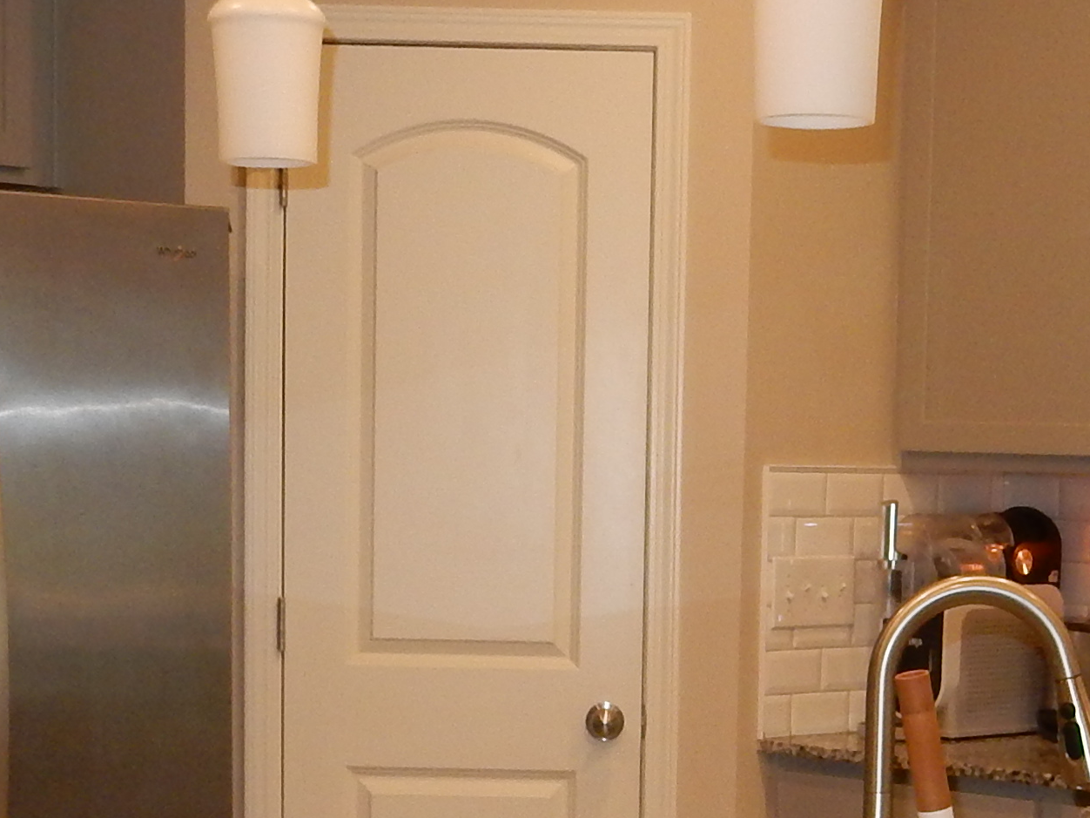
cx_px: 664
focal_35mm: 92
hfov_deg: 21.3
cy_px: 820
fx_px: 2897
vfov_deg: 15.8
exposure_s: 1/30
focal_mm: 4.5
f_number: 3.7
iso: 200
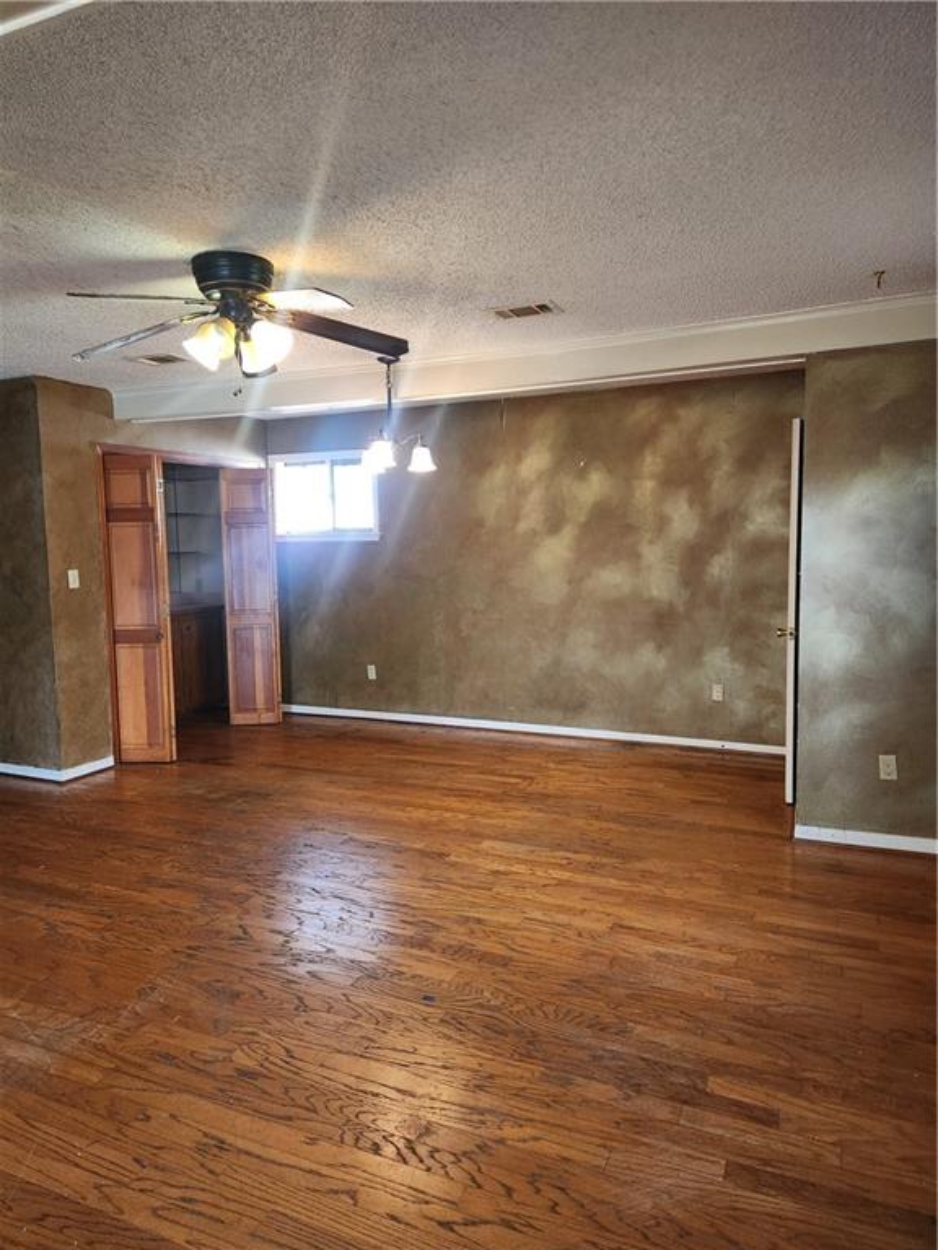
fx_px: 831
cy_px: 625
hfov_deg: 58.9
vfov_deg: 73.9
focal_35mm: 23
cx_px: 469
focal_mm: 5.4
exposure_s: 1/120
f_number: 1.8
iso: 400
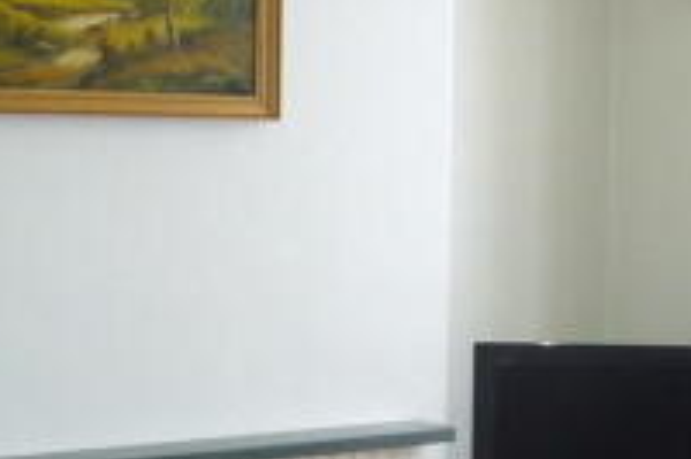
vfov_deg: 15.8
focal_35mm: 85
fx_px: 1630
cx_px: 230
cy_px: 440
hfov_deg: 23.8
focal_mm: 4.6
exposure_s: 1/50
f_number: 2.8
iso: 80
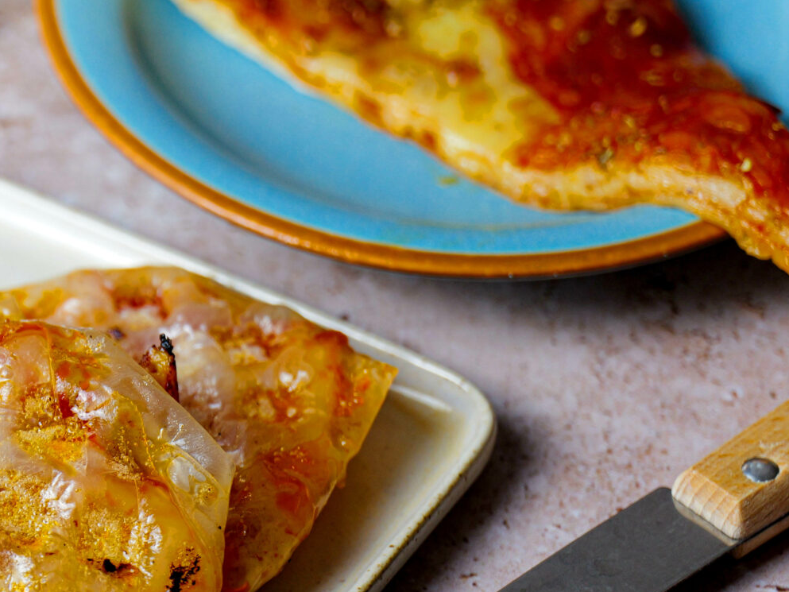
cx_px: -40
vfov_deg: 6.7
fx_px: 5083
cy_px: 352
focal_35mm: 223
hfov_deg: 8.8
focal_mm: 90
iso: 400
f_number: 4
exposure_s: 1/50
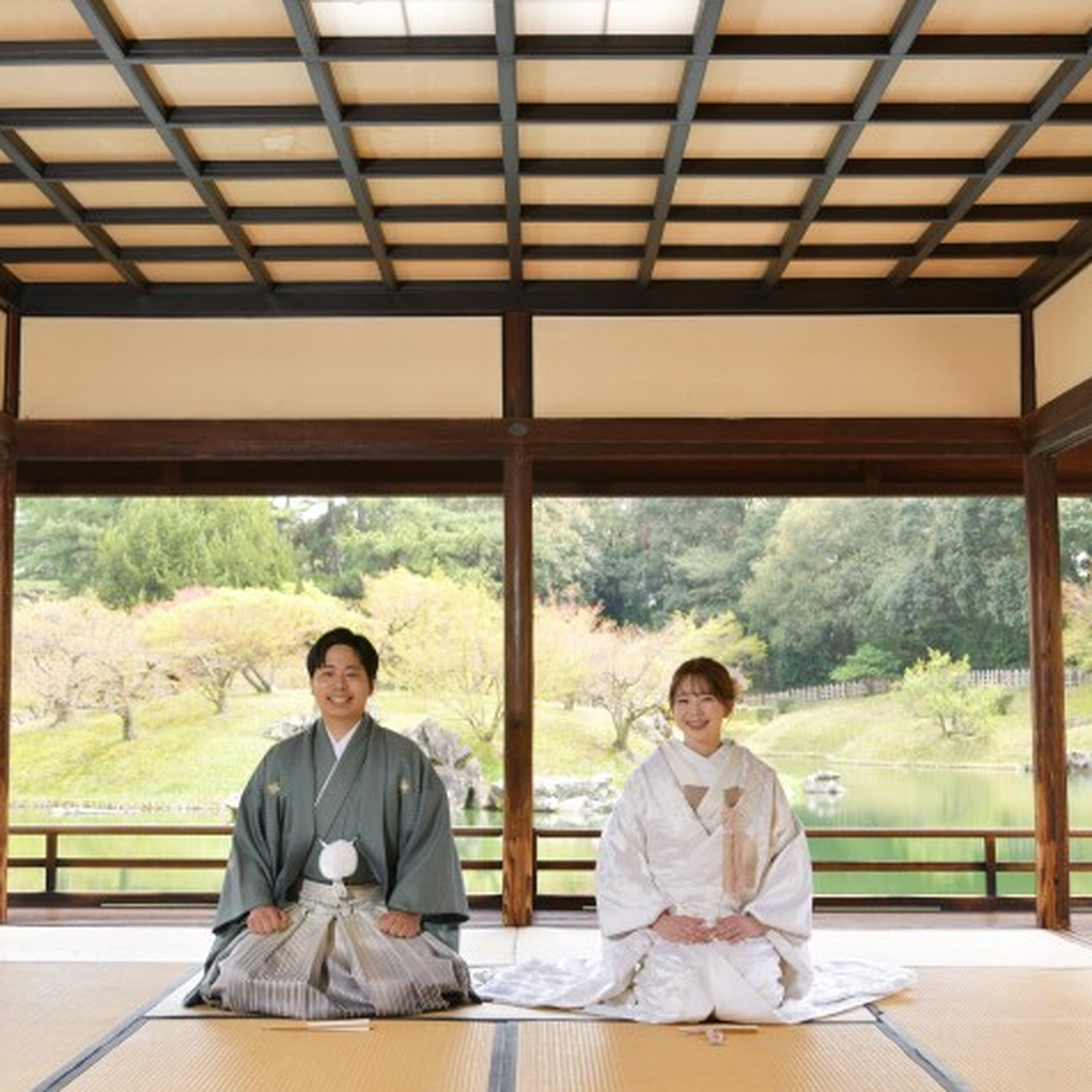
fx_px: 1785
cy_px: 531
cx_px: 496
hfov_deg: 34.0
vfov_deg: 34.0
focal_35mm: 50
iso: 200
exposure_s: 1/125
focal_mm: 35
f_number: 5
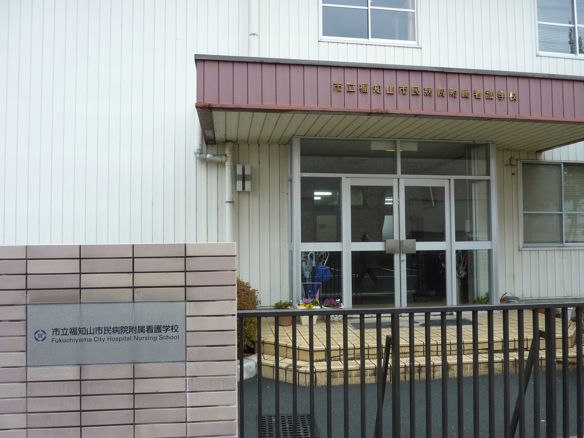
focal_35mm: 25
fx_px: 422
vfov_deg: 54.9
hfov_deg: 69.4
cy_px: 219
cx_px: 292
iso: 80
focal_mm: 4.1
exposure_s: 1/80
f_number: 3.3
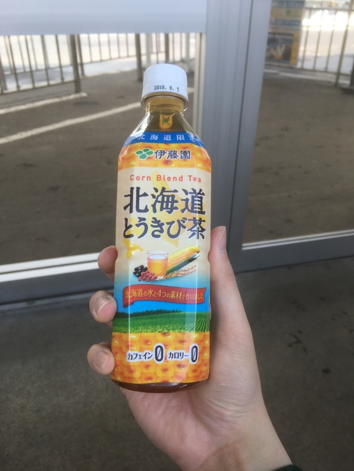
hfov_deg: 48.2
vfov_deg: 61.7
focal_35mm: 29
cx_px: 177
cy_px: 236
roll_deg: -1.8
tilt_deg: -32.8
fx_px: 395
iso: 25
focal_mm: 4.15
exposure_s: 1/164
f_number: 2.2
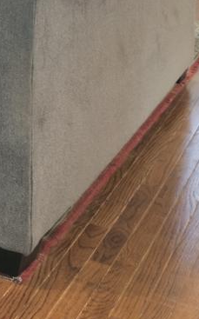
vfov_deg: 20.8
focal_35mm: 91
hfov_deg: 11.4
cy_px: -92
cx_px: -311
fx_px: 791
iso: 100
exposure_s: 1/3.33
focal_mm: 16
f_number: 14
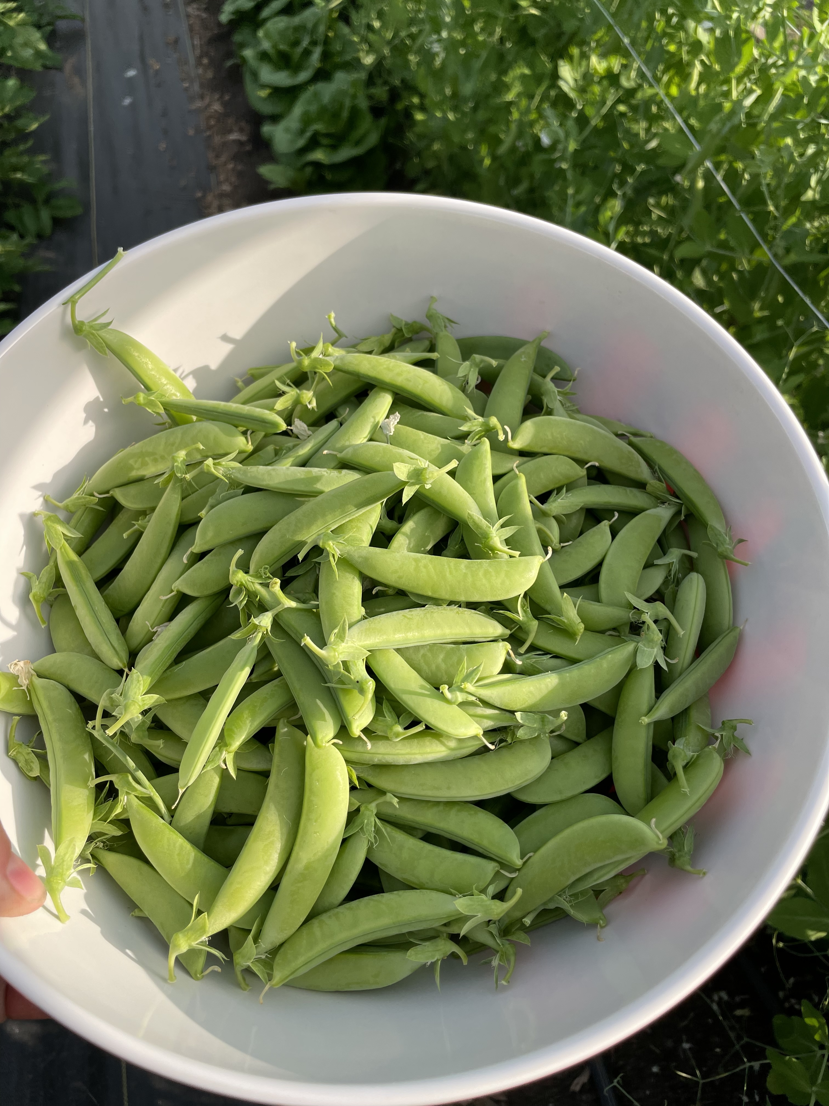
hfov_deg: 53.1
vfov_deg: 67.3
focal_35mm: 26
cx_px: 414
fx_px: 830
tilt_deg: -55.7
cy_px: 553
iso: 50
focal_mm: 4.2
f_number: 1.6
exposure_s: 1/1855
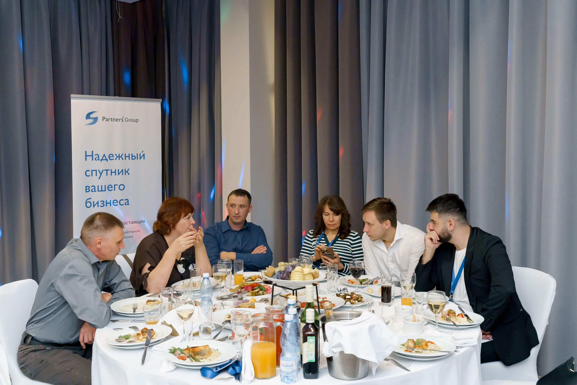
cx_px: 288
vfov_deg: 37.9
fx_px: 561
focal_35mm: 35
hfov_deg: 54.4
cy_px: 192
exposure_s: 1/125
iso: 3200
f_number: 5
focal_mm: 35
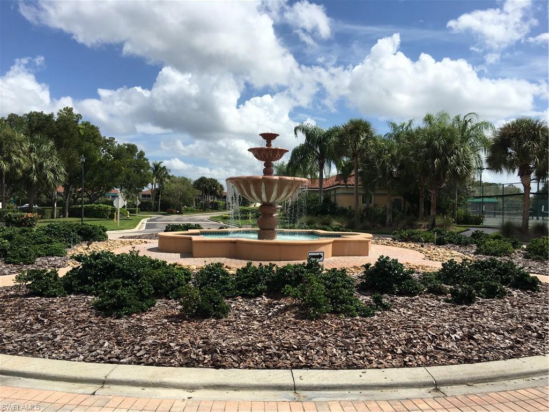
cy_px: 206
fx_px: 460
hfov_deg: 61.7
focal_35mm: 29
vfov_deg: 48.2
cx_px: 274
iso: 25
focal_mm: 4.15
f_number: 2.2
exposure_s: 1/2137
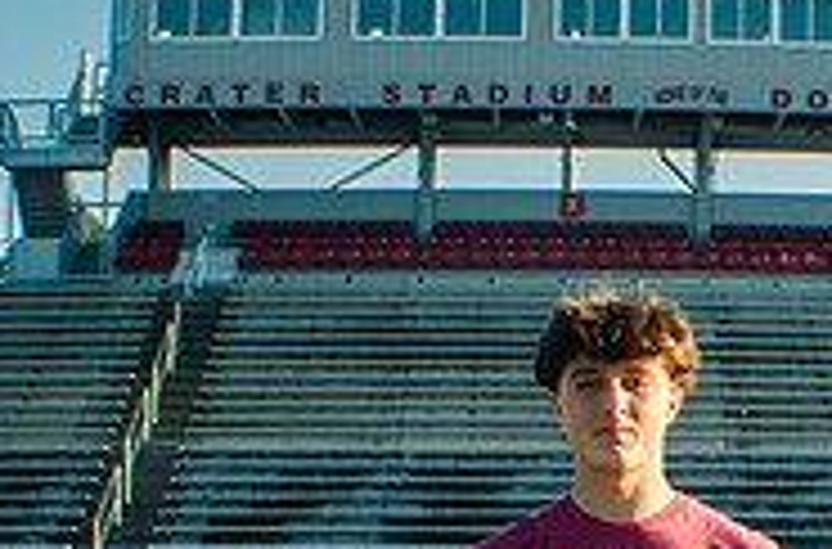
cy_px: 760
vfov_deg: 8.1
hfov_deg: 12.4
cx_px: 747
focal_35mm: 165
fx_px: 3800
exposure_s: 1/200
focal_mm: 35
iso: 200
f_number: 7.1
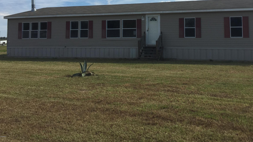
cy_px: 21
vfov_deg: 28.2
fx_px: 275
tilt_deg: +6.8
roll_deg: -1.4
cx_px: 160
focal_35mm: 41
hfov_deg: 48.9
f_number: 2.2
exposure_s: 1/2475
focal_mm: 4.15
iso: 32
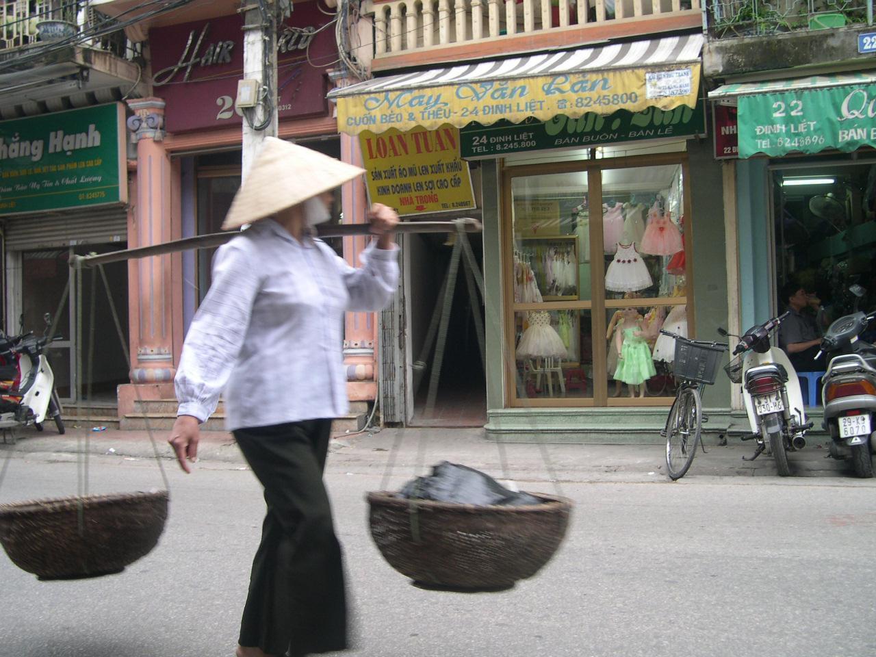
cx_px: 438
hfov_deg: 49.0
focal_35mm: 38
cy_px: 328
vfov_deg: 37.7
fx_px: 962
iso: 100
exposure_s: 1/42.2
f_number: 2.8
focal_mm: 8
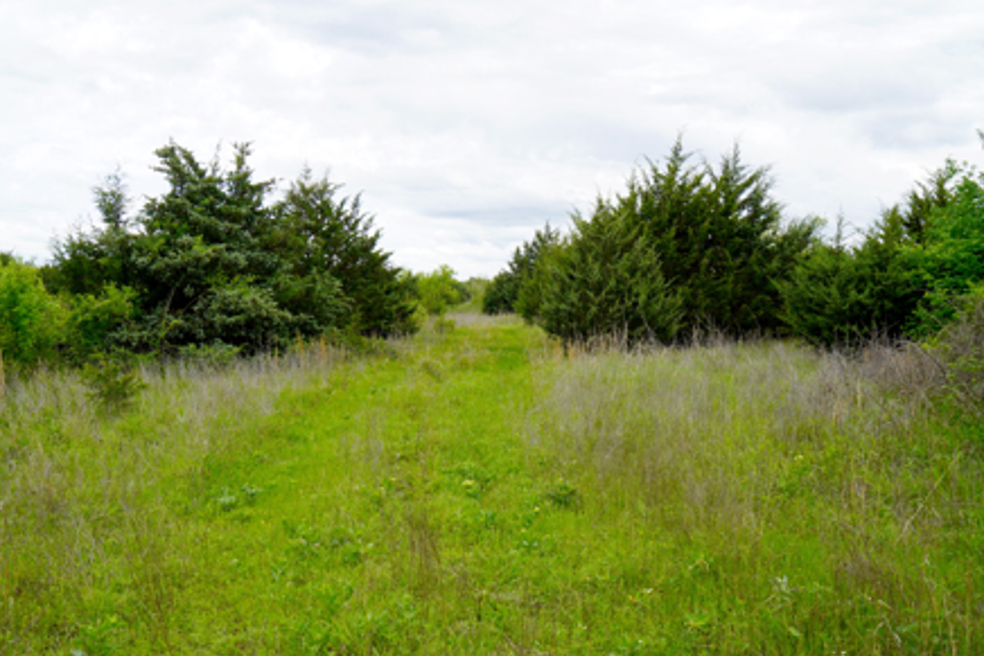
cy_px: 327
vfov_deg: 40.5
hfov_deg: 57.9
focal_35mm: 33
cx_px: 485
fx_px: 889
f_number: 8
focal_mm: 21
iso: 100
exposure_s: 1/125
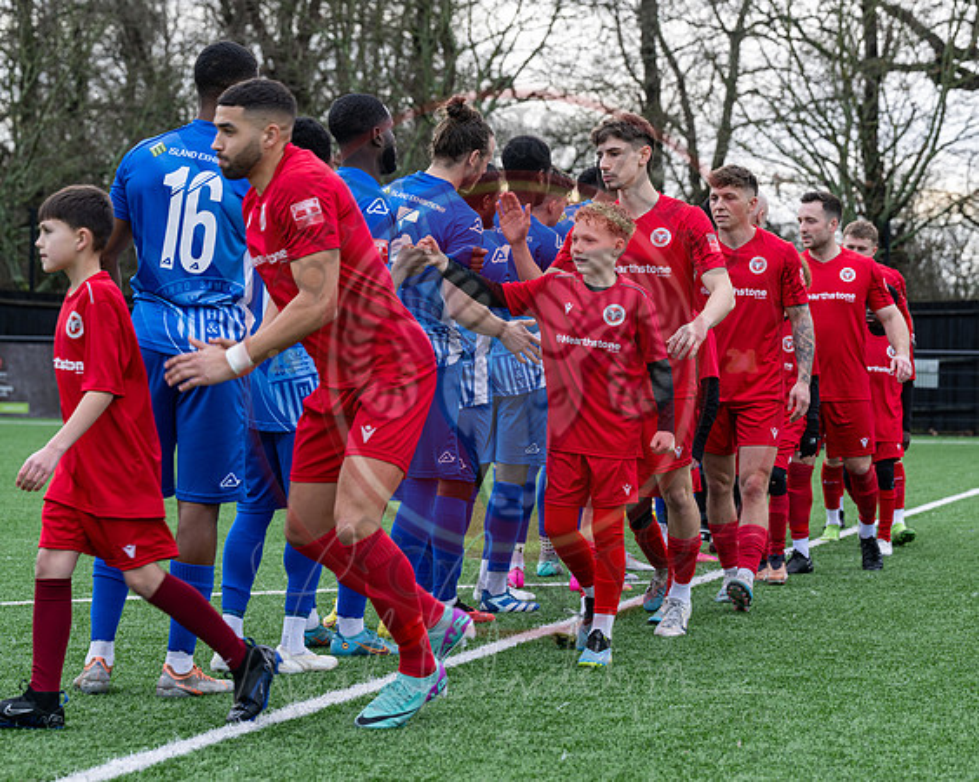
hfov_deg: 17.5
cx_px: 637
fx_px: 3183
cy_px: 391
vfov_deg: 14.0
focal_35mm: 110
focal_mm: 90
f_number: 5
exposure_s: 1/250
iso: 250
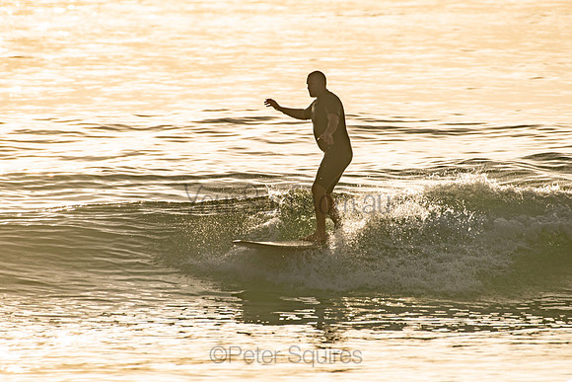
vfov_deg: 2.2
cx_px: 301
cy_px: 170
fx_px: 9728
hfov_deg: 3.4
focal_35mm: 612
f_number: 8
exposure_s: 1/500
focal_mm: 500
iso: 64
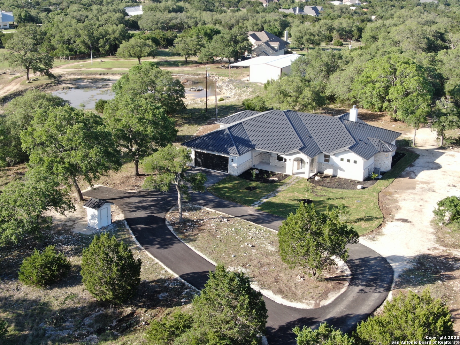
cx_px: 230
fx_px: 638
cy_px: 172
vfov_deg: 30.3
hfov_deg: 39.7
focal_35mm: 48
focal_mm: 8.6
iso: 100
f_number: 3.8
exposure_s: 1/200
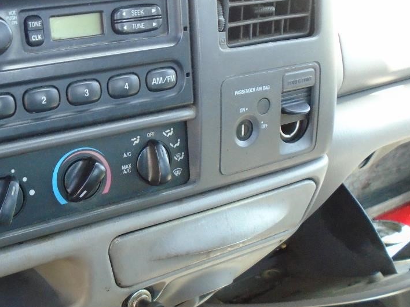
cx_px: 74
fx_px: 557
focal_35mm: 47
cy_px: 176
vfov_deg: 30.8
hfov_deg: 38.7
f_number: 3.2
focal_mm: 4.6
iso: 400
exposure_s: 1/80
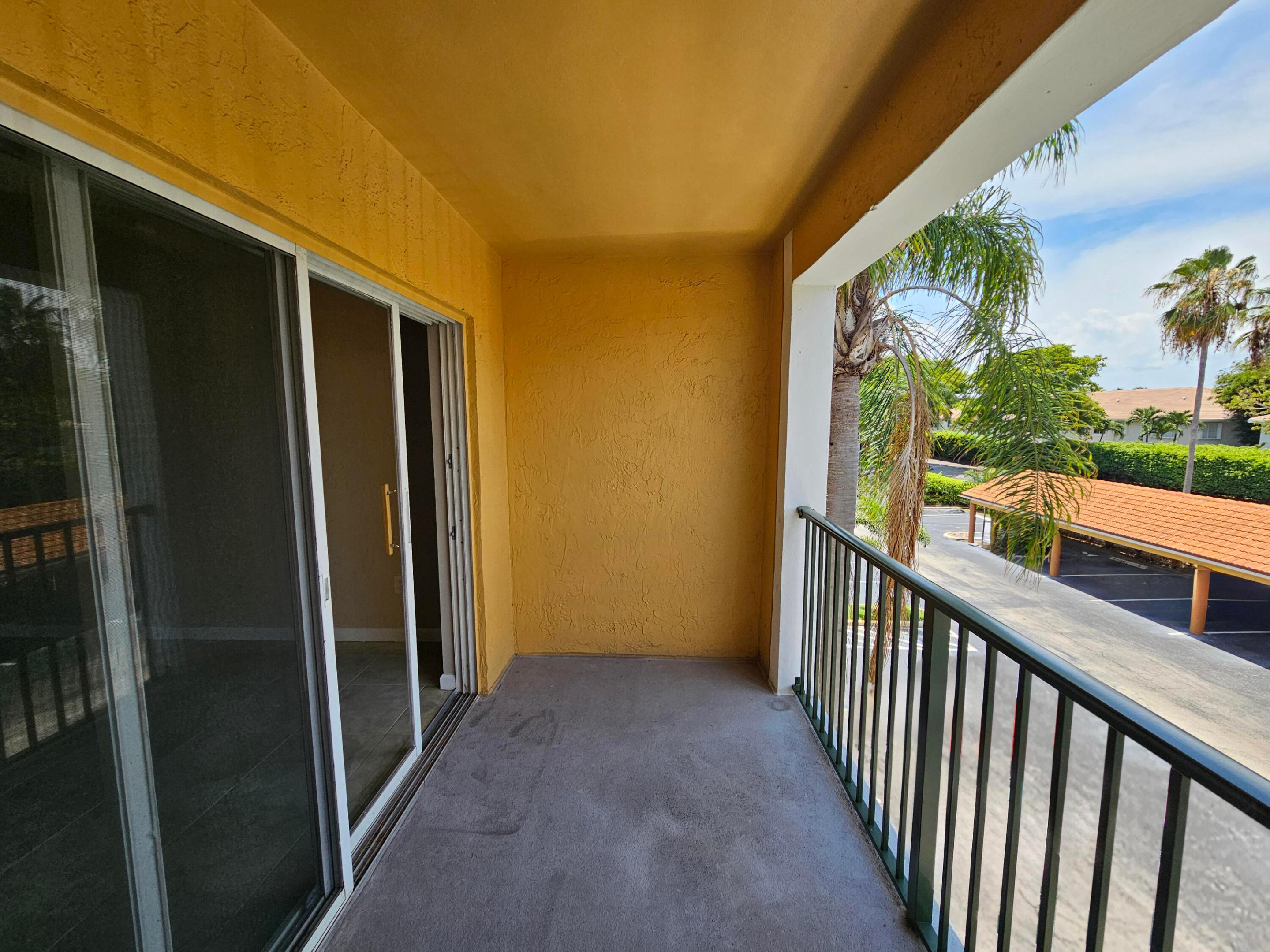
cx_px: 635
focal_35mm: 13
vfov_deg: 89.9
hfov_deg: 106.2
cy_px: 476
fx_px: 477
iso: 64
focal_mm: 2.2
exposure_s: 1/838
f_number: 2.2
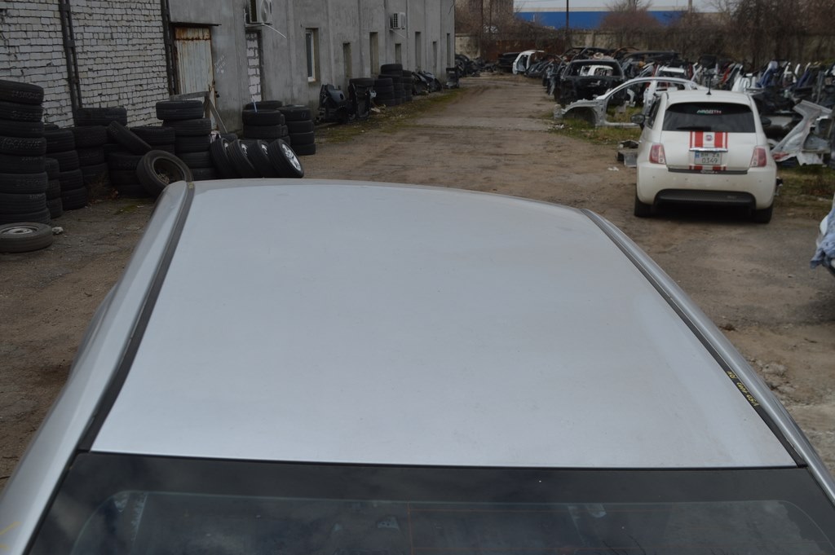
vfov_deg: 35.4
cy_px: 278
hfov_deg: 51.3
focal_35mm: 38
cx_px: 418
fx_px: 869
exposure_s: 1/160
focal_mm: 25
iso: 100
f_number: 6.3
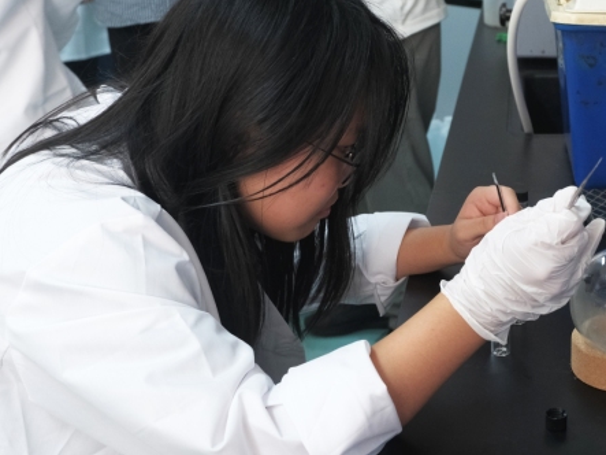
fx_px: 1033
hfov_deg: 31.9
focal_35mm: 59
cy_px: 220
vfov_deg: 24.8
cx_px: 479
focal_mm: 22.8
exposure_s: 1/160
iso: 1600
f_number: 4.2
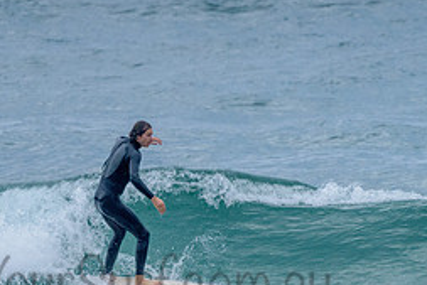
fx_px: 16650
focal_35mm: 1403
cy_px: 193
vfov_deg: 1.0
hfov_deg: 1.5
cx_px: 153
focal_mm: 500
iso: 1600
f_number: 5.6
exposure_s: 1/2000
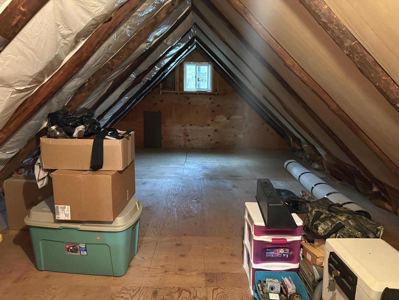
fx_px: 300
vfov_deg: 53.1
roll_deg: -0.4
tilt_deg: -12.3
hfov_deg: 67.3
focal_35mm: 26
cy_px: 150
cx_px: 200
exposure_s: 1/30
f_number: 1.6
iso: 640
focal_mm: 5.96
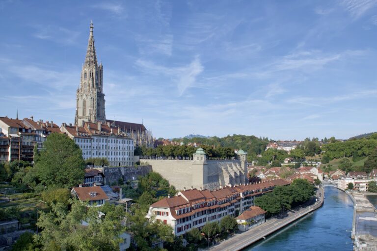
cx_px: 188
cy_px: 126
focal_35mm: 34
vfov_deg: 38.9
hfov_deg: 55.8
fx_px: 356
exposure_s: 1/200
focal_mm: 17
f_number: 8
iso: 100
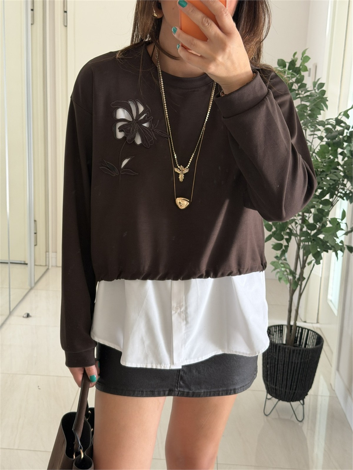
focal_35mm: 48
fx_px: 653
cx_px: 176
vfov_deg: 39.7
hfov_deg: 30.3
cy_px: 235
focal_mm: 6.76
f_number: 1.78
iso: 100
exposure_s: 1/80
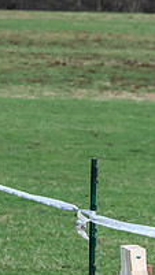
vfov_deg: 7.2
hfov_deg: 4.0
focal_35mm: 299
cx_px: -174
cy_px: 100
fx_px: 2186
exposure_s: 1/1000
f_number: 4
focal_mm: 70
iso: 2000
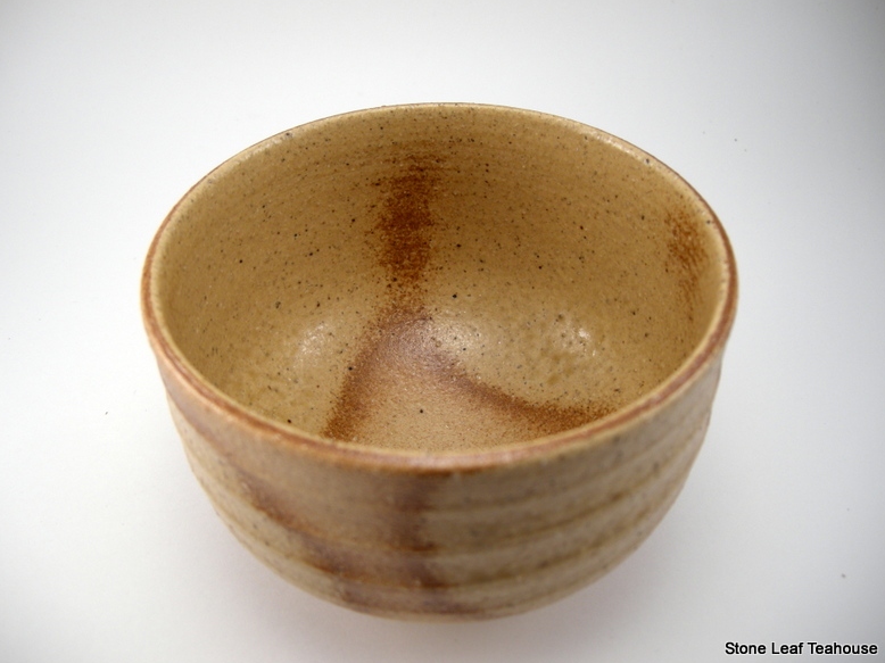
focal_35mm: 36
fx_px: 920
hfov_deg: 51.4
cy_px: 335
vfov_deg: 39.6
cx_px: 446
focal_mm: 7.5
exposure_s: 1/77.3
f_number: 2.7
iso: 64
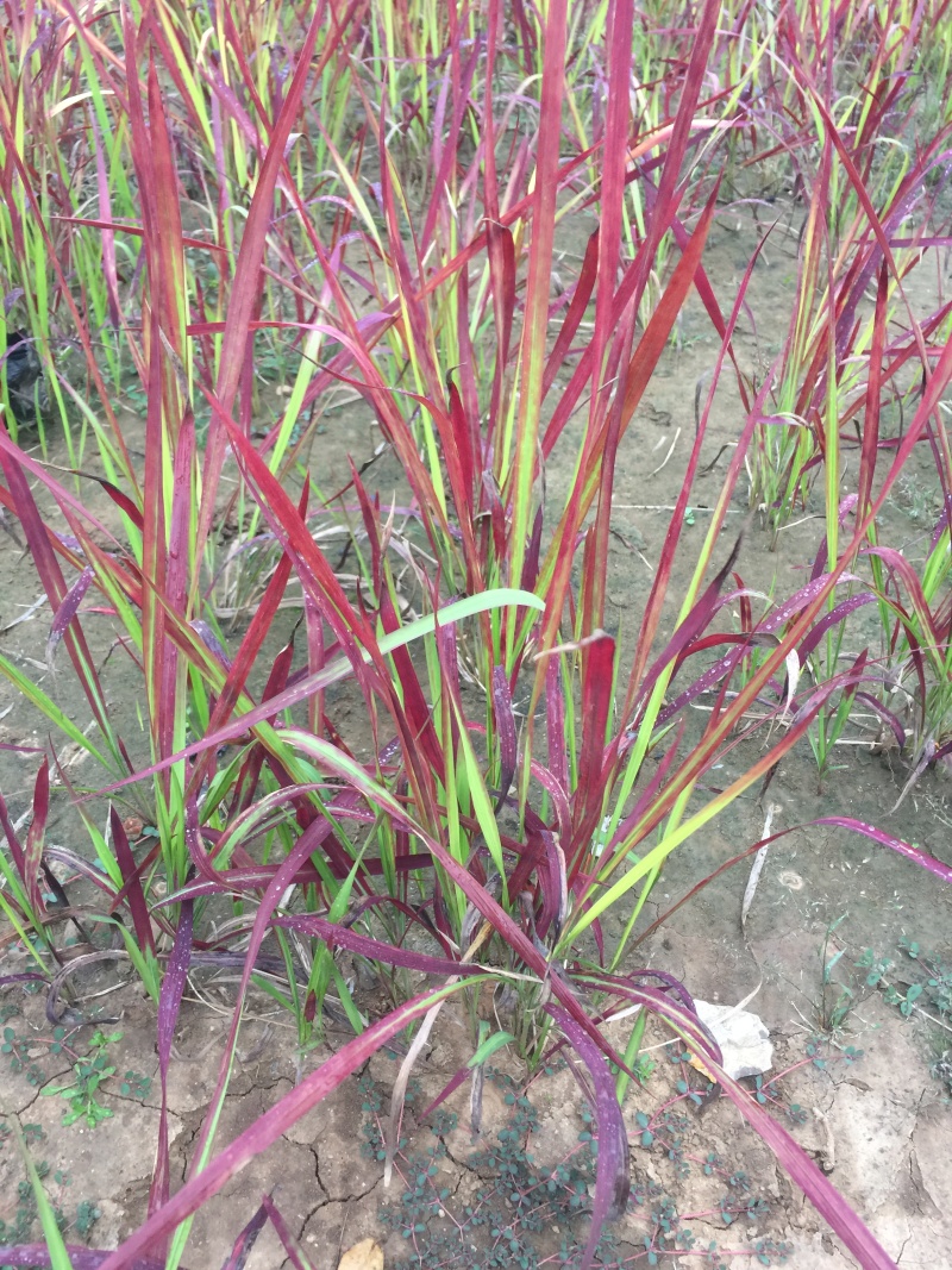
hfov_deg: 48.2
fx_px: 1064
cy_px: 635
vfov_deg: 61.7
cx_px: 476
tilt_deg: -42.9
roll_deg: +0.2
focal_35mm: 29
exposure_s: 1/17
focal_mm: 4.15
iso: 40
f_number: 2.2
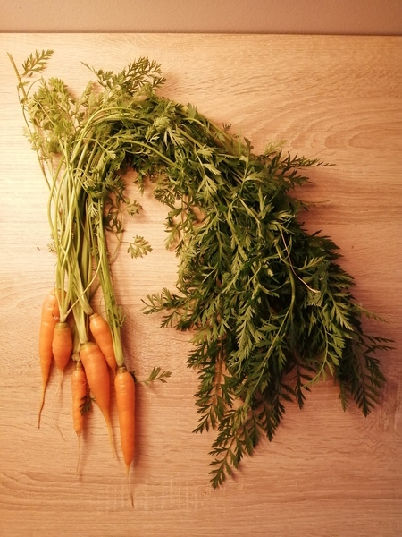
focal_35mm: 26
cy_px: 268
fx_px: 403
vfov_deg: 67.3
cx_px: 201
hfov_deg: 53.1
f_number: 1.8
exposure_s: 1/50
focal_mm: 3.6
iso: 500
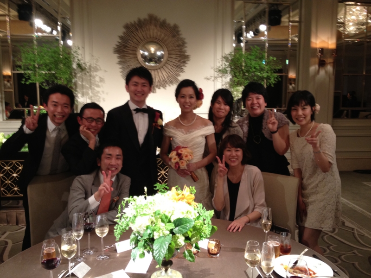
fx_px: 375
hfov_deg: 52.6
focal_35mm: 35
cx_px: 186
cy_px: 139
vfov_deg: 40.7
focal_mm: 4.28
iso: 100
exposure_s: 1/20
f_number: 2.4
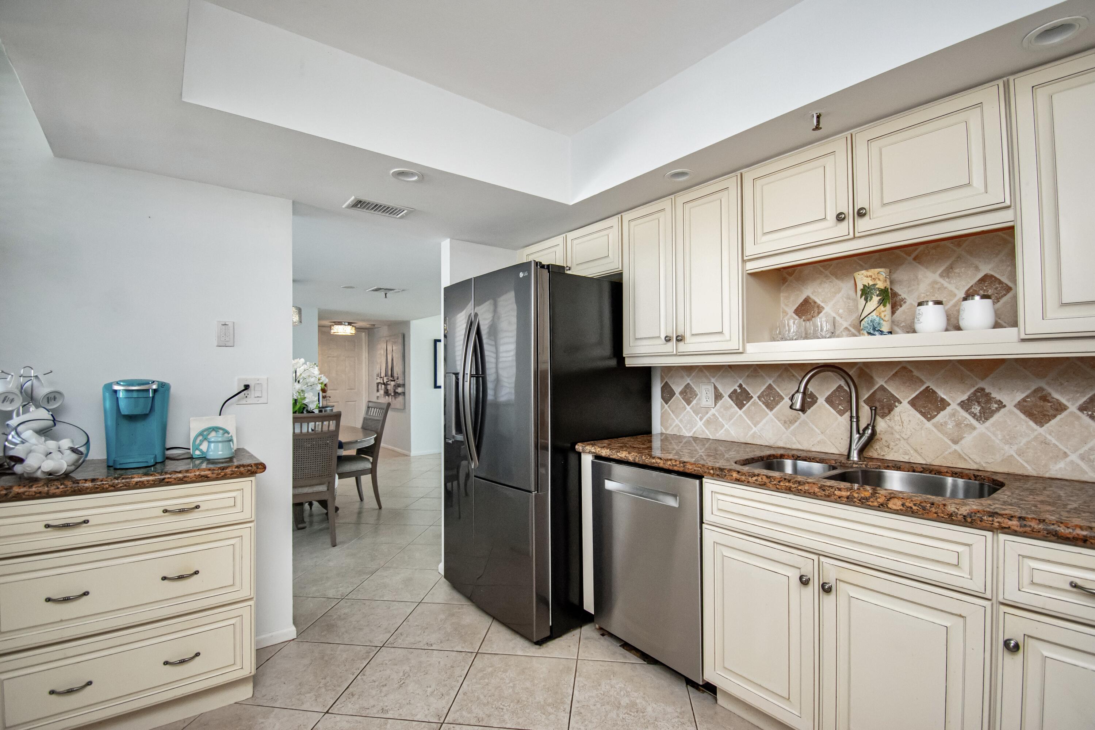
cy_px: 365
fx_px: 456
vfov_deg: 77.3
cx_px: 548
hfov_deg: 100.4
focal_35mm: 15
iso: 1600
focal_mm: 10
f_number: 4.5
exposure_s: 1/200
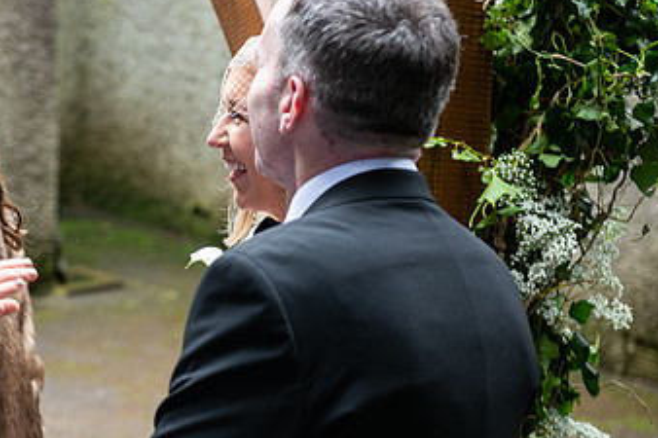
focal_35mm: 103
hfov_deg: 19.6
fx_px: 1882
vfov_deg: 13.3
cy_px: 225
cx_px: 111
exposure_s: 1/160
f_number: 3.5
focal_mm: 60
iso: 400
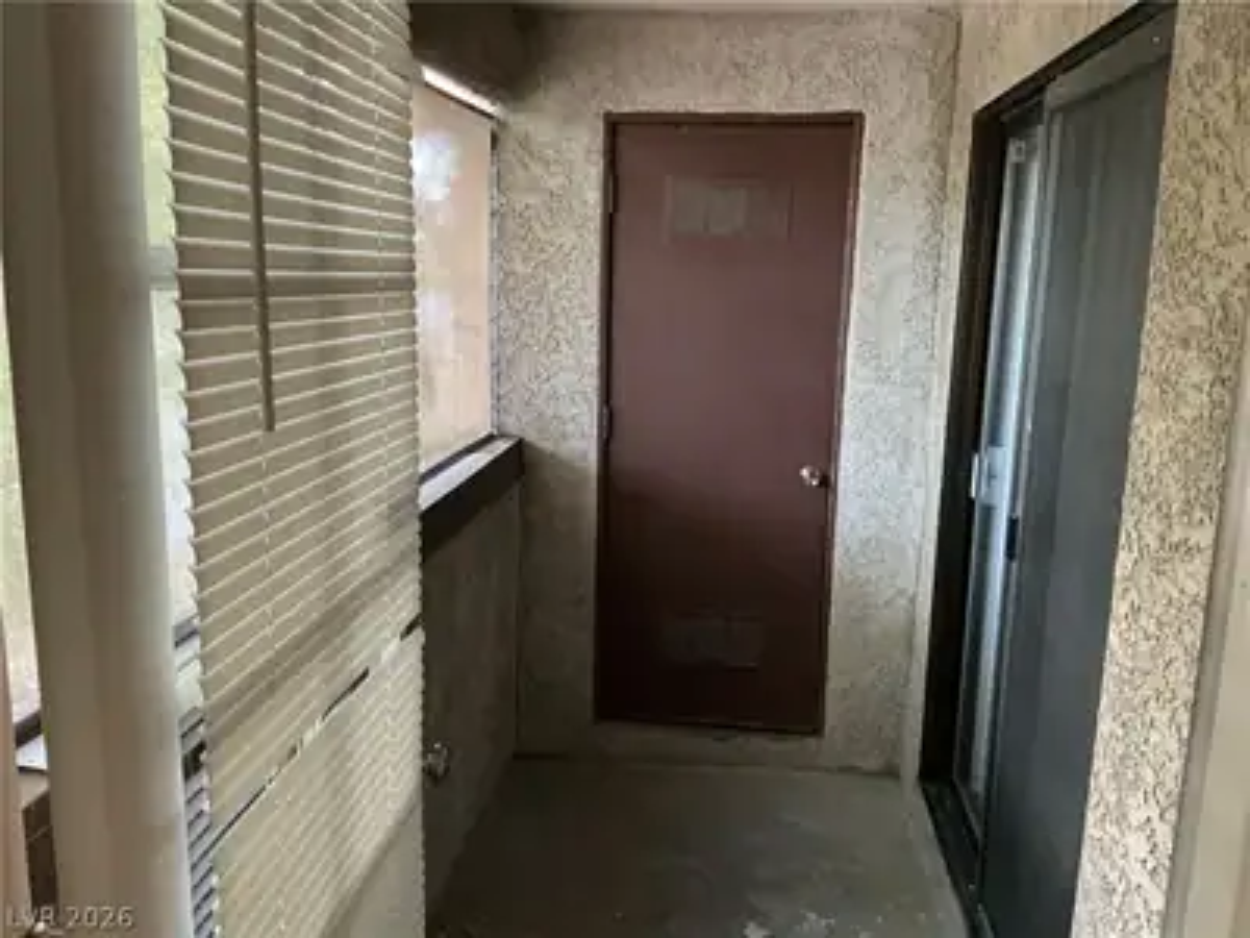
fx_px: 1047
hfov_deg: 61.7
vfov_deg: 48.2
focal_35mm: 29
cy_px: 469
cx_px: 625
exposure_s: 1/30
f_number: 1.8
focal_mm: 3
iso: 250
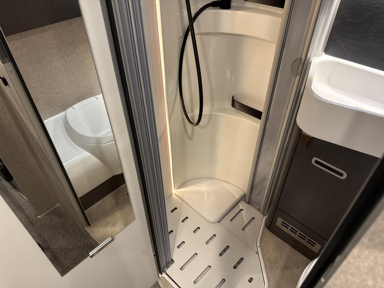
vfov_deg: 56.8
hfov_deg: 71.6
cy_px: 144
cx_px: 192
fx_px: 266
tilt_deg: -41.4
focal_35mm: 24
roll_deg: +1.1
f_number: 1.78
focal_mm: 6.76
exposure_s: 1/50
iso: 250
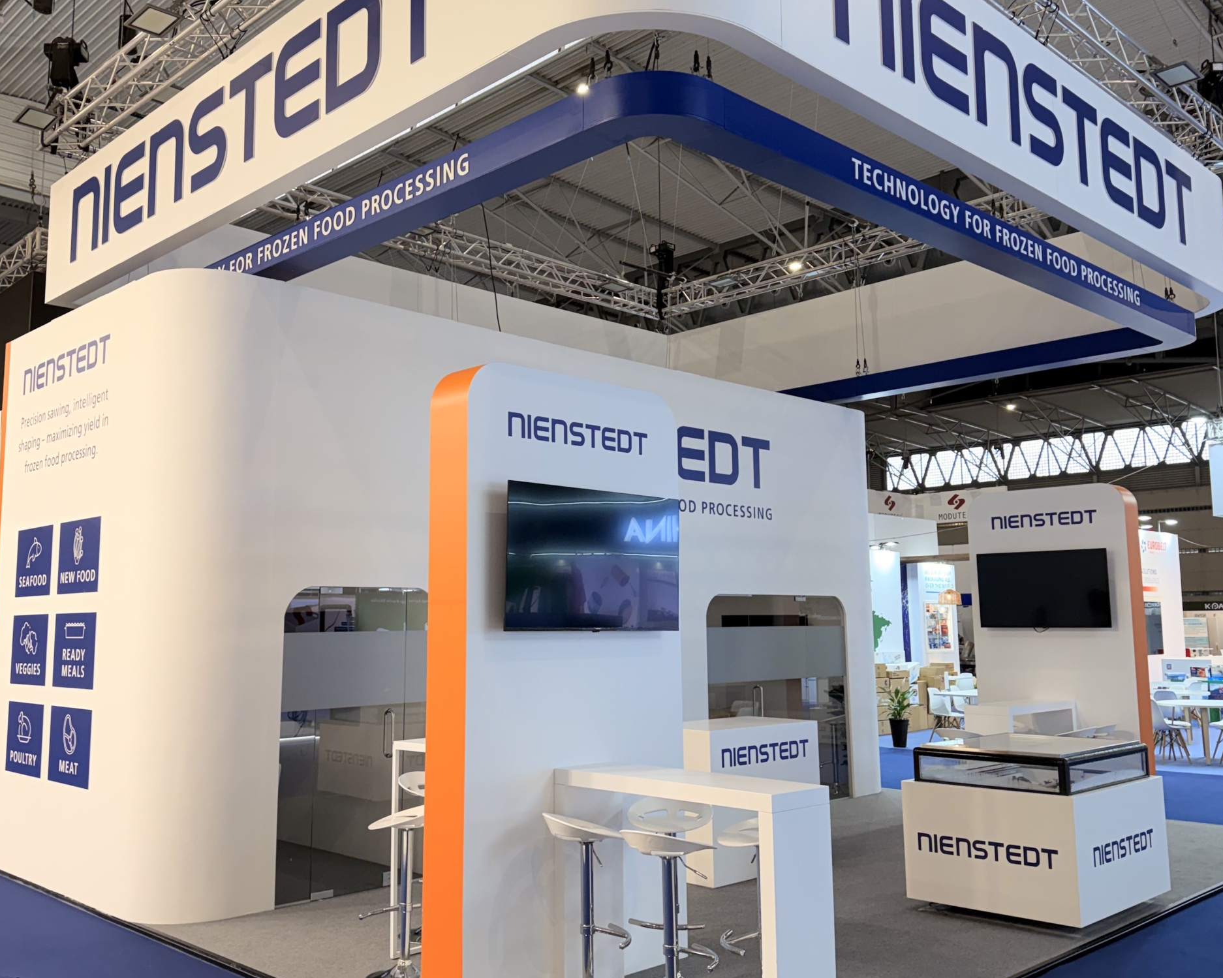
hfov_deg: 55.7
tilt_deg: +7.3
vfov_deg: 45.8
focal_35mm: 32
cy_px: 469
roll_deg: +0.3
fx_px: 1158
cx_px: 600
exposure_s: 1/100
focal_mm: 6.76
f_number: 1.78
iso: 100
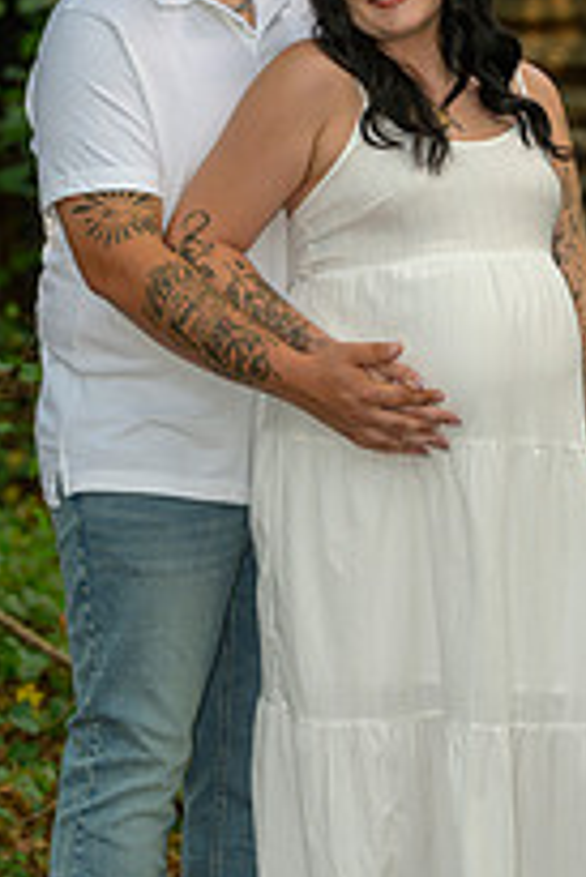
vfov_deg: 8.9
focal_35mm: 230
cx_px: 321
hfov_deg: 6.0
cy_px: 488
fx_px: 5606
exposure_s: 1/60
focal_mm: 105
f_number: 3.3
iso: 200
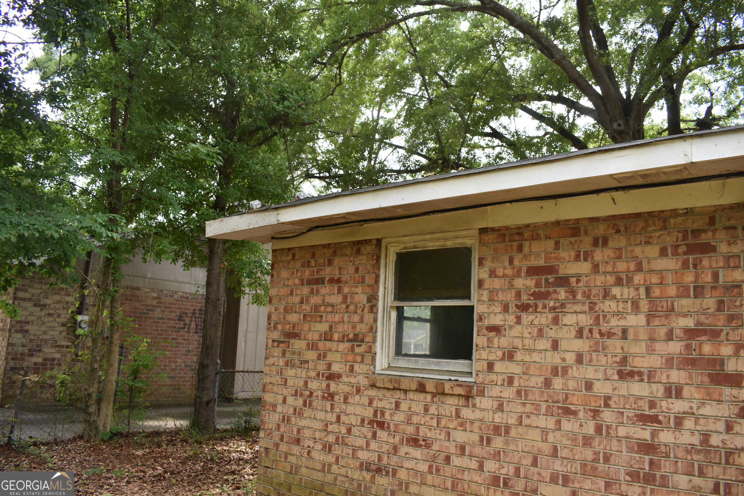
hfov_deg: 67.4
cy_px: 248
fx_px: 558
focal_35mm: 27
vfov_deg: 47.9
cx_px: 372
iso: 400
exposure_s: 1/250
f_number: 5.6
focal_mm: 18
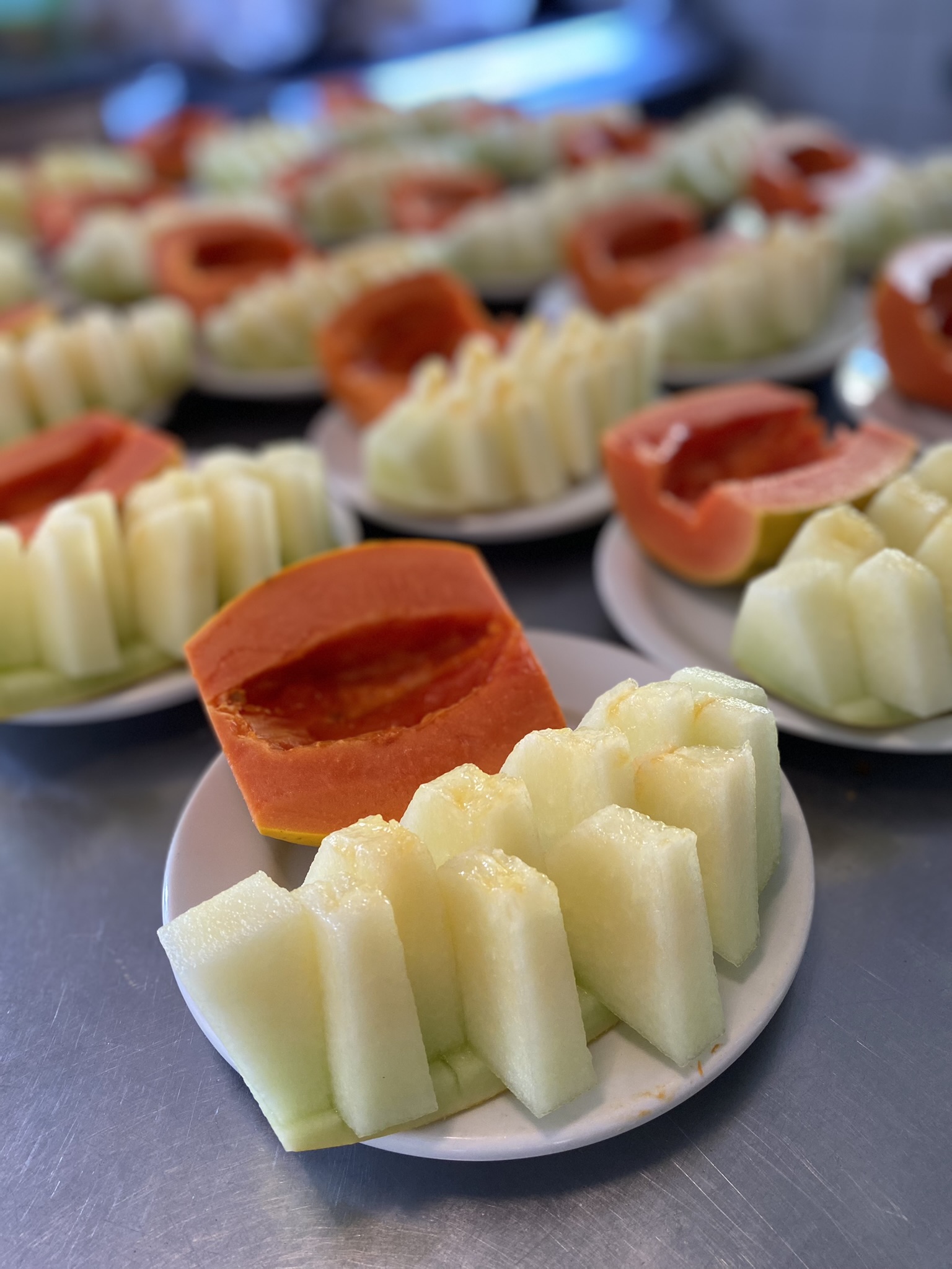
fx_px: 953
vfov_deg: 67.3
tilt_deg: -38.3
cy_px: 634
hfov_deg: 53.1
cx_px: 476
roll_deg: +3.9
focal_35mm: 26
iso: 125
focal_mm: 4.25
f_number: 1.8
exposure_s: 1/60
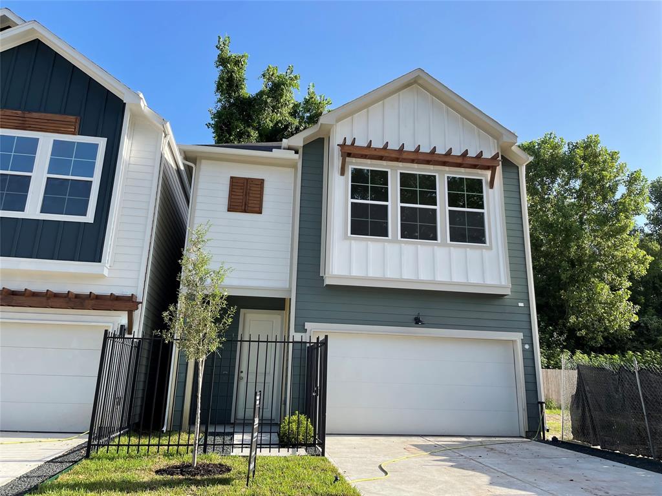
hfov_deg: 67.3
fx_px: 497
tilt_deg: +16.2
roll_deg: -0.3
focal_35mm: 26
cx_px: 331
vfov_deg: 53.1
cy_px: 248
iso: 32
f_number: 1.6
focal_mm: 4.2
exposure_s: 1/1490
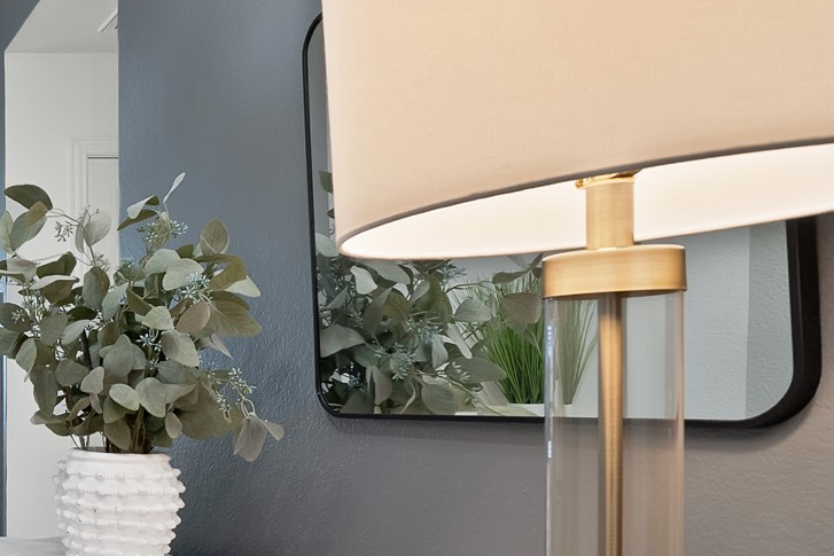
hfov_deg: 37.6
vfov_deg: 39.3
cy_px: 388
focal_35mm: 33
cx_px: -228
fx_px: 765
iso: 640
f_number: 9
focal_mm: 12
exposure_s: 1/6
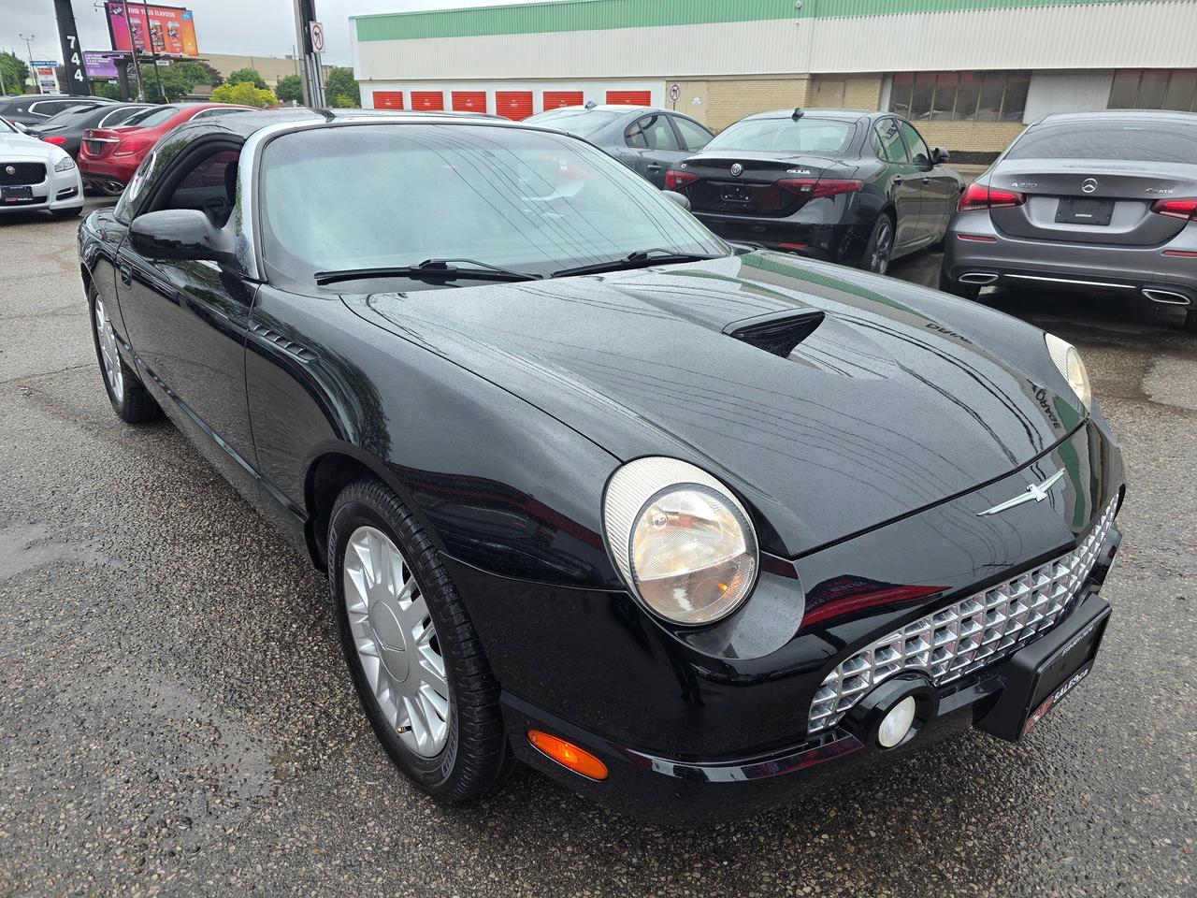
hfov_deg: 73.9
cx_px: 598
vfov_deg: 58.9
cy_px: 449
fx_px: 795
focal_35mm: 23
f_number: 1.7
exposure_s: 1/359
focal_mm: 6.3
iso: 32
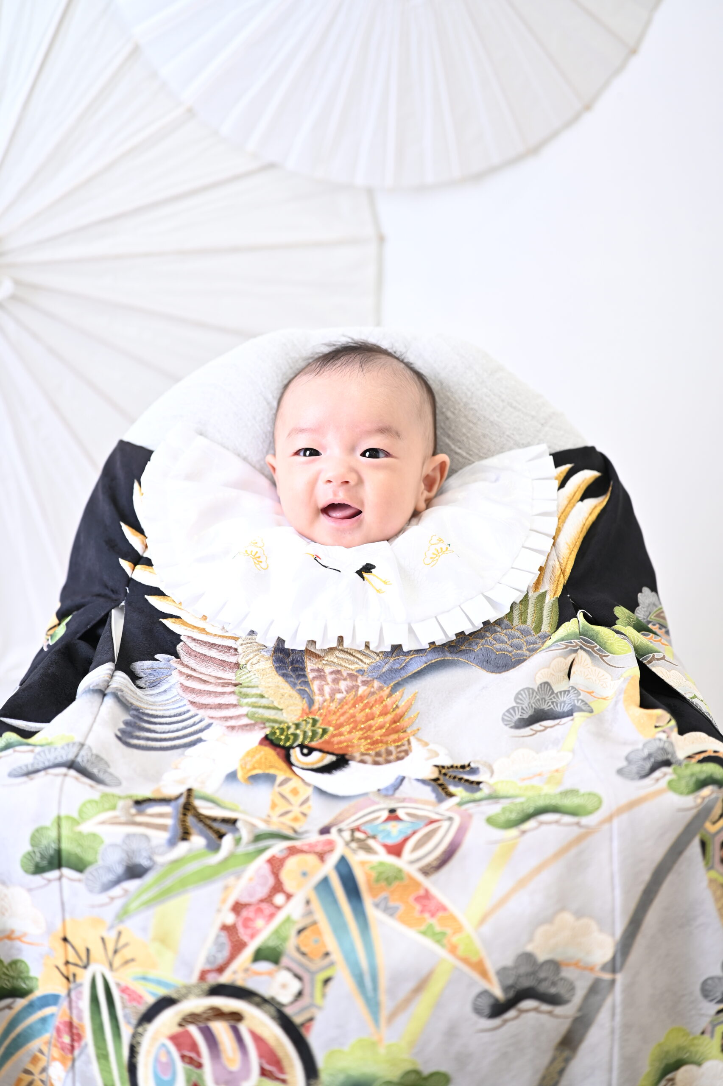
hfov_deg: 27.0
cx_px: 362
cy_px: 543
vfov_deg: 39.6
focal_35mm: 50
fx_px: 1507
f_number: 2
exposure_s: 1/160
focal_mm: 50
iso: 250
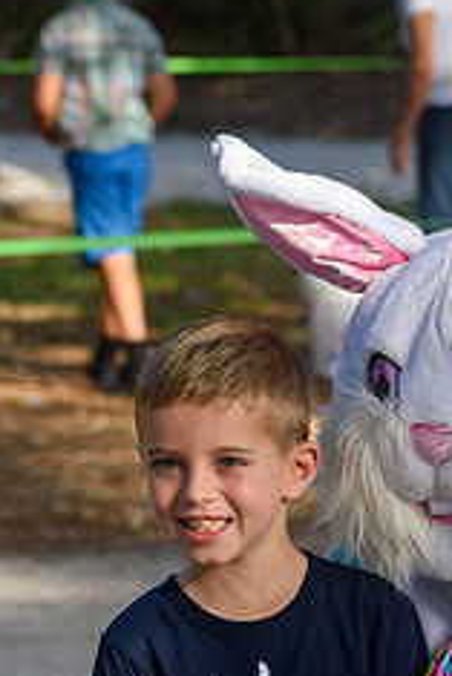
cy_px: 584
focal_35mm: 244
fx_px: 4588
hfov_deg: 5.6
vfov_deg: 8.4
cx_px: 334
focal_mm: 85
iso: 250
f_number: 5.6
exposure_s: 1/500
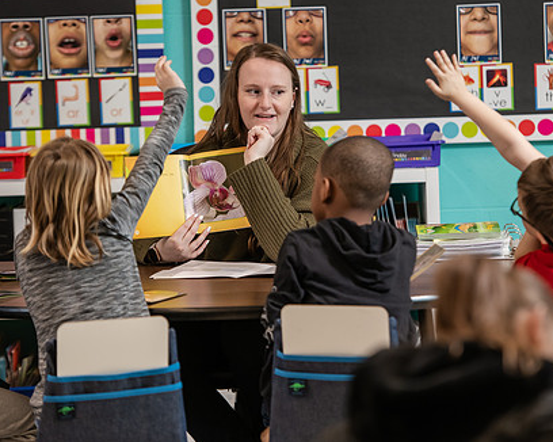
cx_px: 305
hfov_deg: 10.3
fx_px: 3059
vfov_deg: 8.3
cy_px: 181
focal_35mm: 187
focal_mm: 140
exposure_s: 1/200
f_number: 3.2
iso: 1000
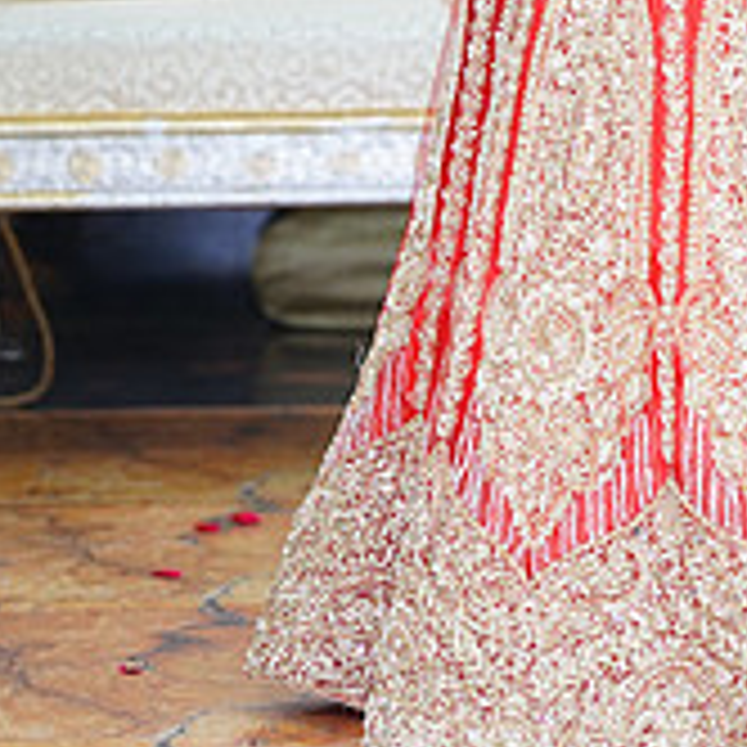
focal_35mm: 252
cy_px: -428
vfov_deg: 6.8
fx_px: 6152
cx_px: 745
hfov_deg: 6.9
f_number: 2.8
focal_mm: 85
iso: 640
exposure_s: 1/160
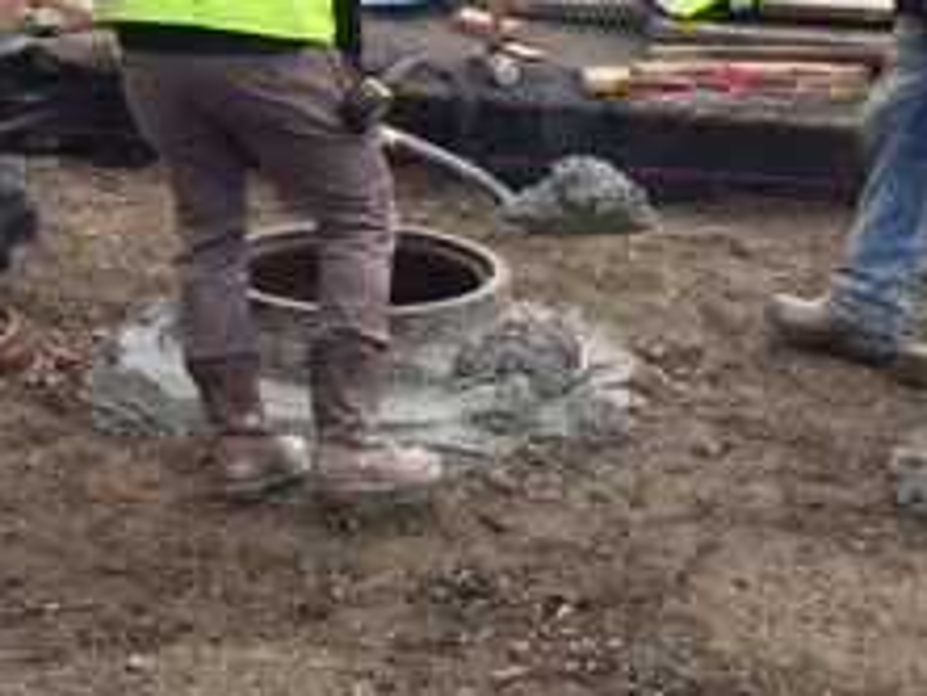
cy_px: 369
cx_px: 294
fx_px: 2251
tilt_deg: -20.4
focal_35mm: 84
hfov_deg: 23.2
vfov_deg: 17.6
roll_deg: -2.8
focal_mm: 4.15
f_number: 2.2
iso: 25
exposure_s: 1/349
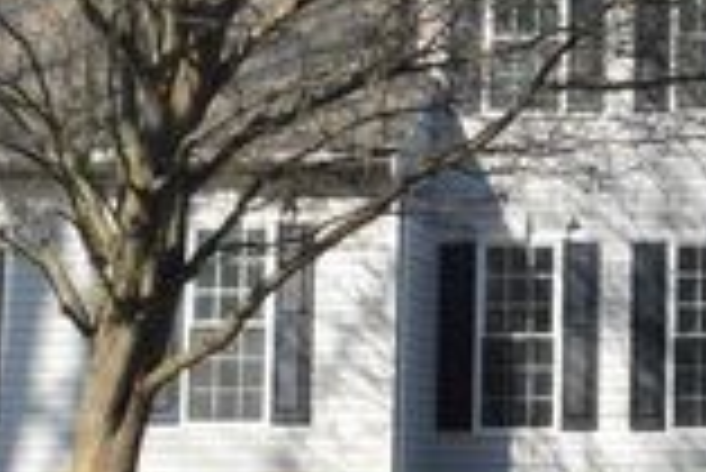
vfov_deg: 15.9
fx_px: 1688
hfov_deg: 22.0
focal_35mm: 86
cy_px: 258
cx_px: 823
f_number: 14
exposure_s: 1/400
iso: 1600
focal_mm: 18
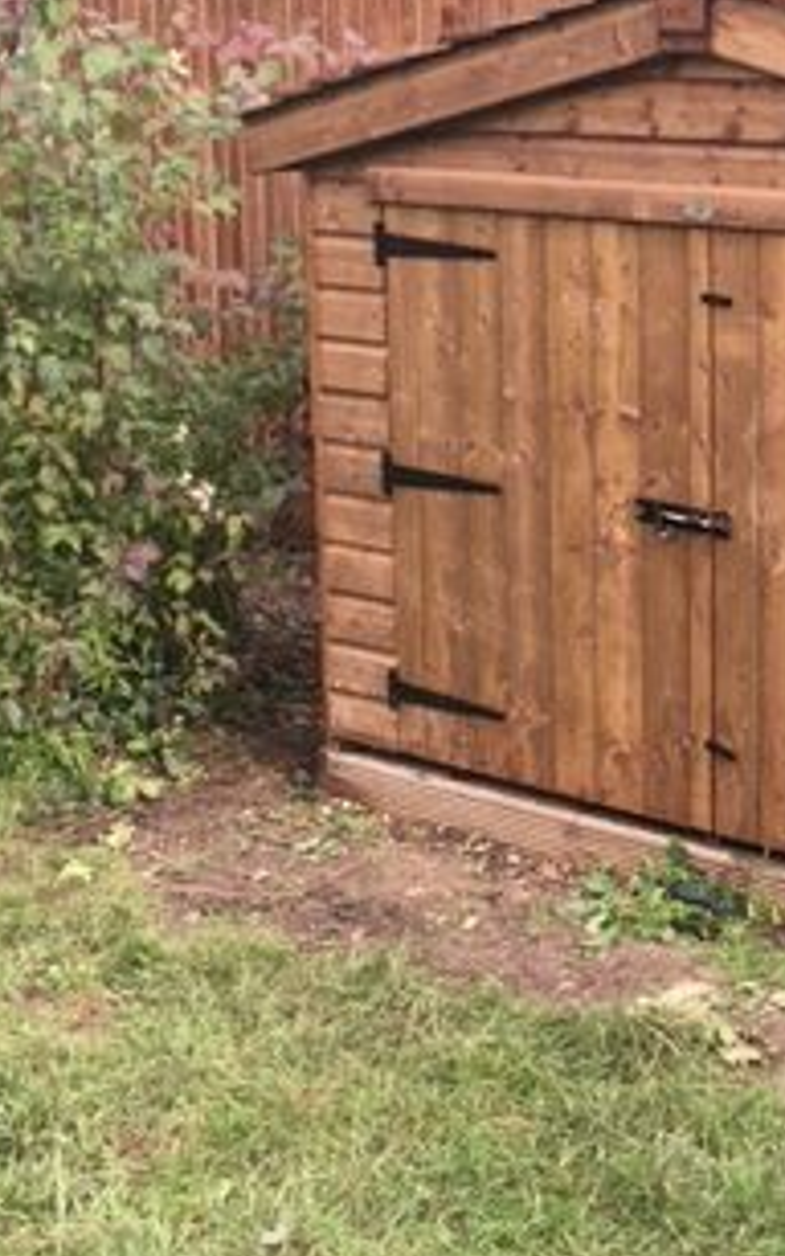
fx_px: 2190
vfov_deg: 31.9
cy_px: 499
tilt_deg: -12.0
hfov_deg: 19.5
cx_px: 863
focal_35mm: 64
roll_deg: -0.6
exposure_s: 1/243
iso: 25
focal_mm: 4.15
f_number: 2.2
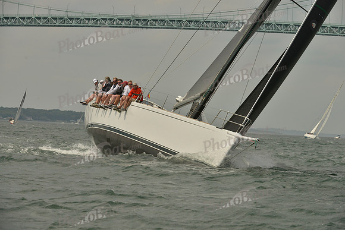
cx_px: 172
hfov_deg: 10.3
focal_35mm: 200
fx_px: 1917
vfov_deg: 6.9
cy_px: 115
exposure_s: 1/1250
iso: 280
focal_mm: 200
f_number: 10
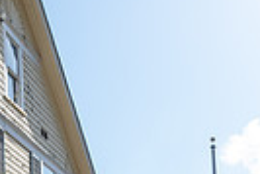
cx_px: -6
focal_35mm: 81
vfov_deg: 14.4
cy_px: 332
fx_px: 586
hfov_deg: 23.8
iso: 100
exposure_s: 1/320
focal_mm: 24
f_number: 7.1
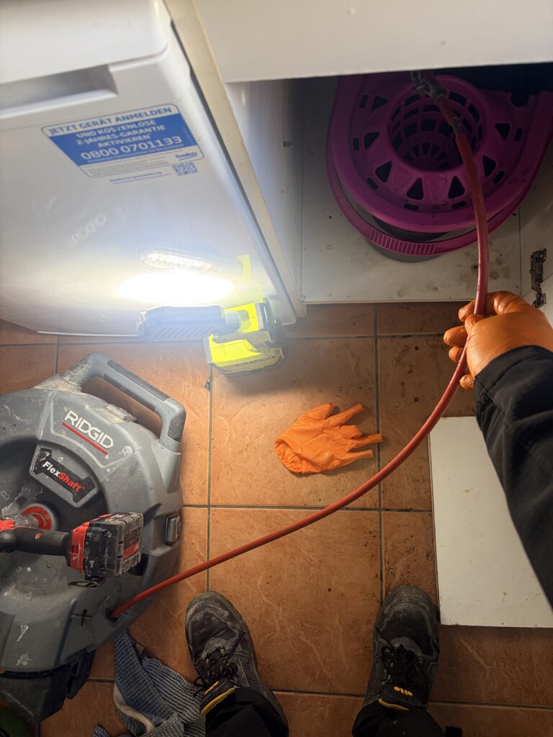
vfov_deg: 67.3
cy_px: 368
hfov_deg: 53.1
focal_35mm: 26
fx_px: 554
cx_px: 276
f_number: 1.6
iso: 125
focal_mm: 5.96
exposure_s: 1/121
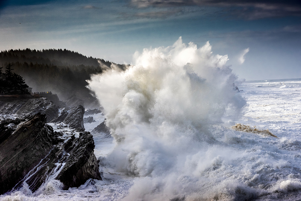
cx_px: 150
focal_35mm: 90
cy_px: 100
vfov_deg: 15.2
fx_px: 753
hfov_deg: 22.6
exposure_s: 1/1600
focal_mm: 90
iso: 1600
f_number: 11
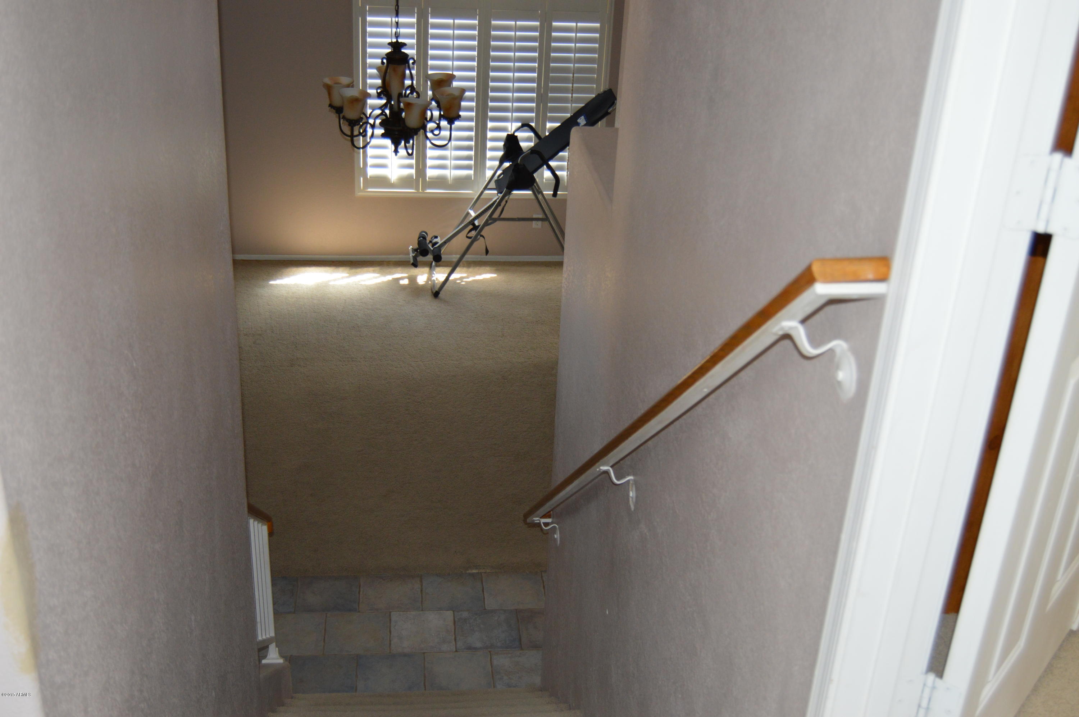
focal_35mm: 39
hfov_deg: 49.6
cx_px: 540
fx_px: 1168
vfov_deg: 34.1
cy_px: 358
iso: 640
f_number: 4
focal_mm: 26
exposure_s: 1/60
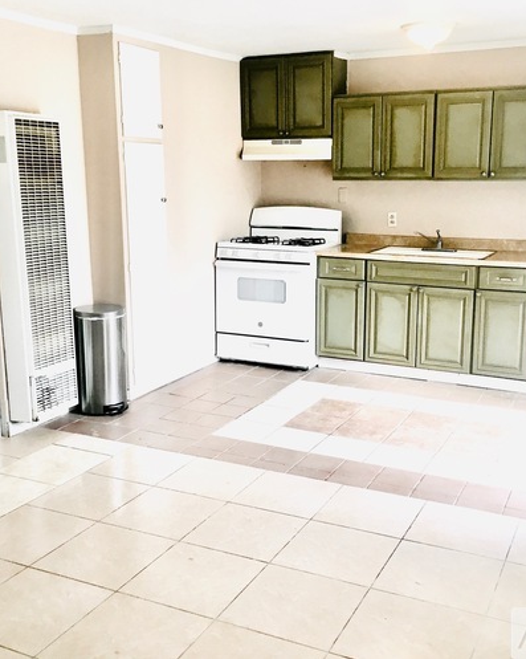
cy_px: 329
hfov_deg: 39.1
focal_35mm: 38
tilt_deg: -11.1
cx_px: 283
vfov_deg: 48.0
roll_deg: -0.1
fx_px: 740
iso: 25
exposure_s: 1/40
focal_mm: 4.15
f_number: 2.2
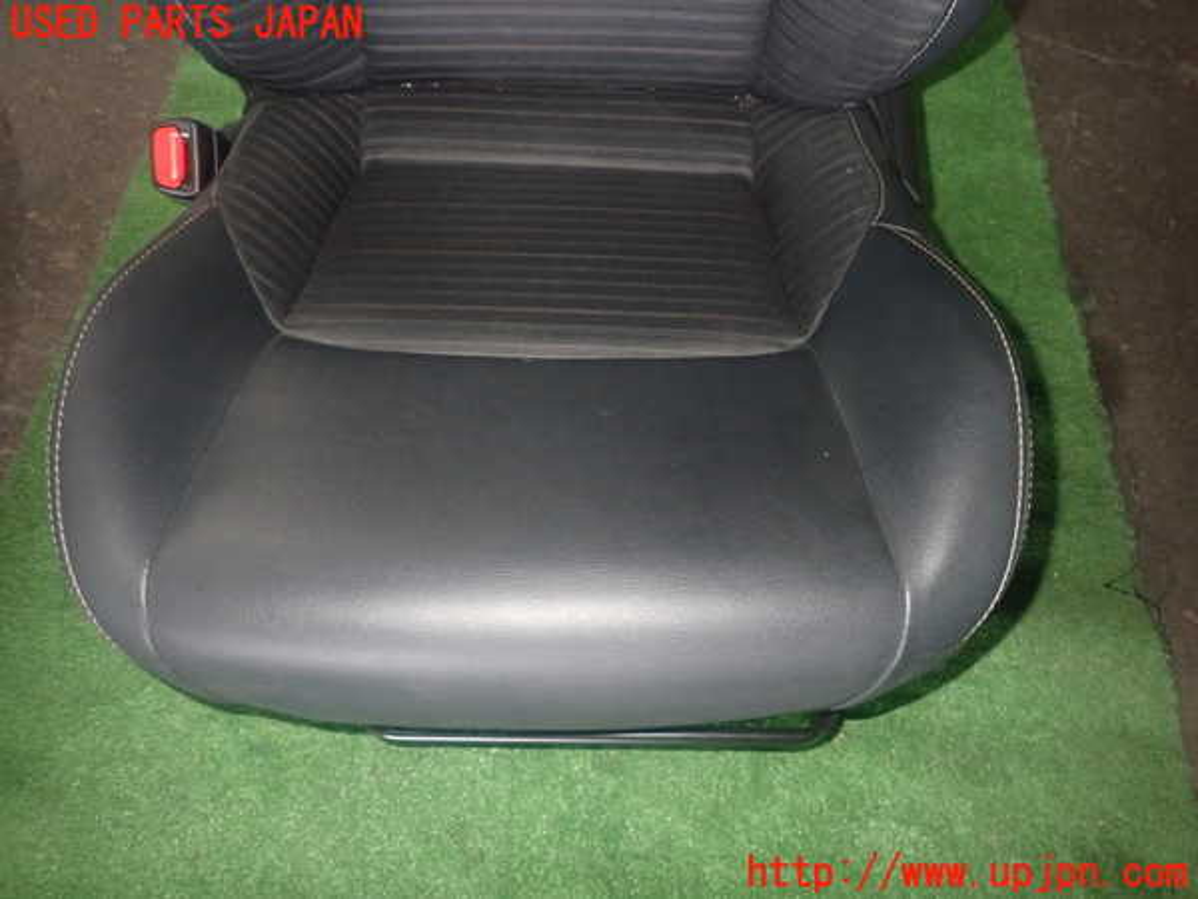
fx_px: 865
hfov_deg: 69.4
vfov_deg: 54.9
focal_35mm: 25
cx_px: 599
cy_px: 450
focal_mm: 4.5
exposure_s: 1/30
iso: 640
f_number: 5.6
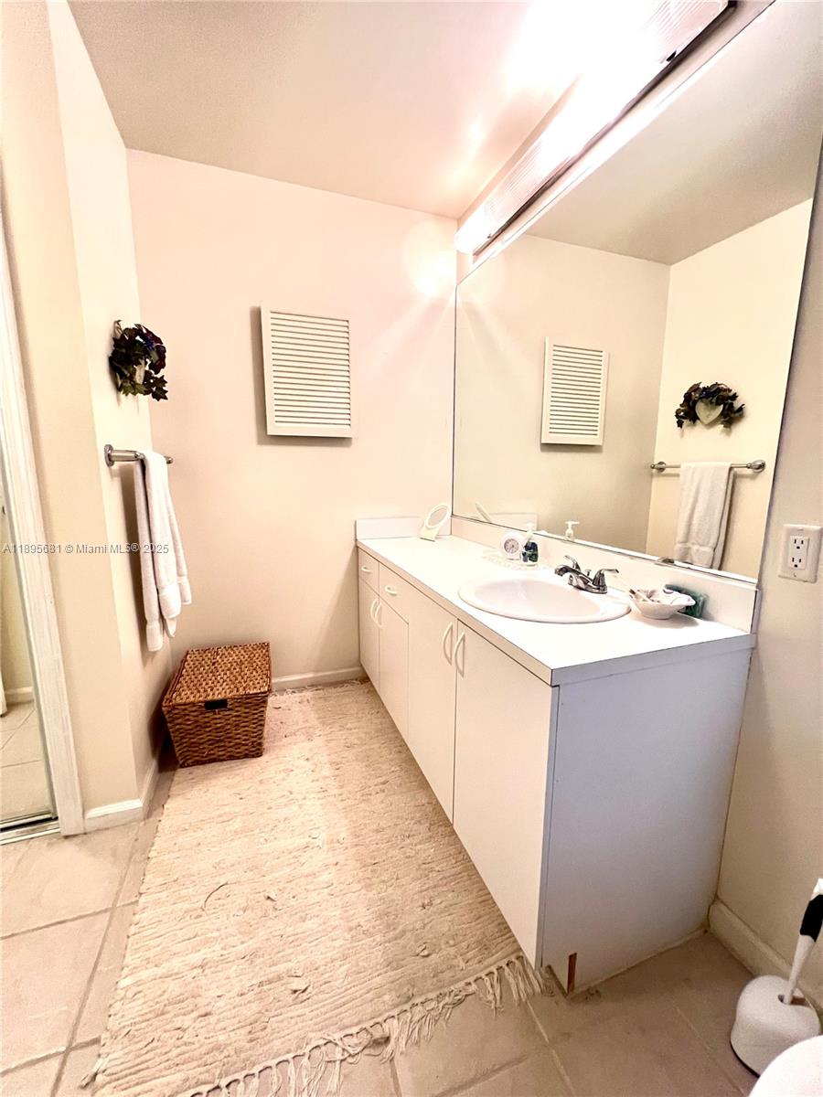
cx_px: 412
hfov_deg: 89.9
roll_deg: -1.0
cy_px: 548
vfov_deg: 106.2
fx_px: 412
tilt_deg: -10.0
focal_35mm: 13
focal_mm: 1.57
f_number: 1.8
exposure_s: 1/60
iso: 500
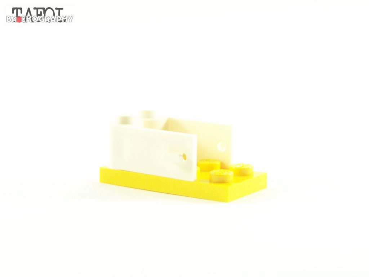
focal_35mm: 105
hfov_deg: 18.7
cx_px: 184
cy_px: 138
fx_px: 1119
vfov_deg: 14.1
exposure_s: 1/60
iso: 400
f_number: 4
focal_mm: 17.5
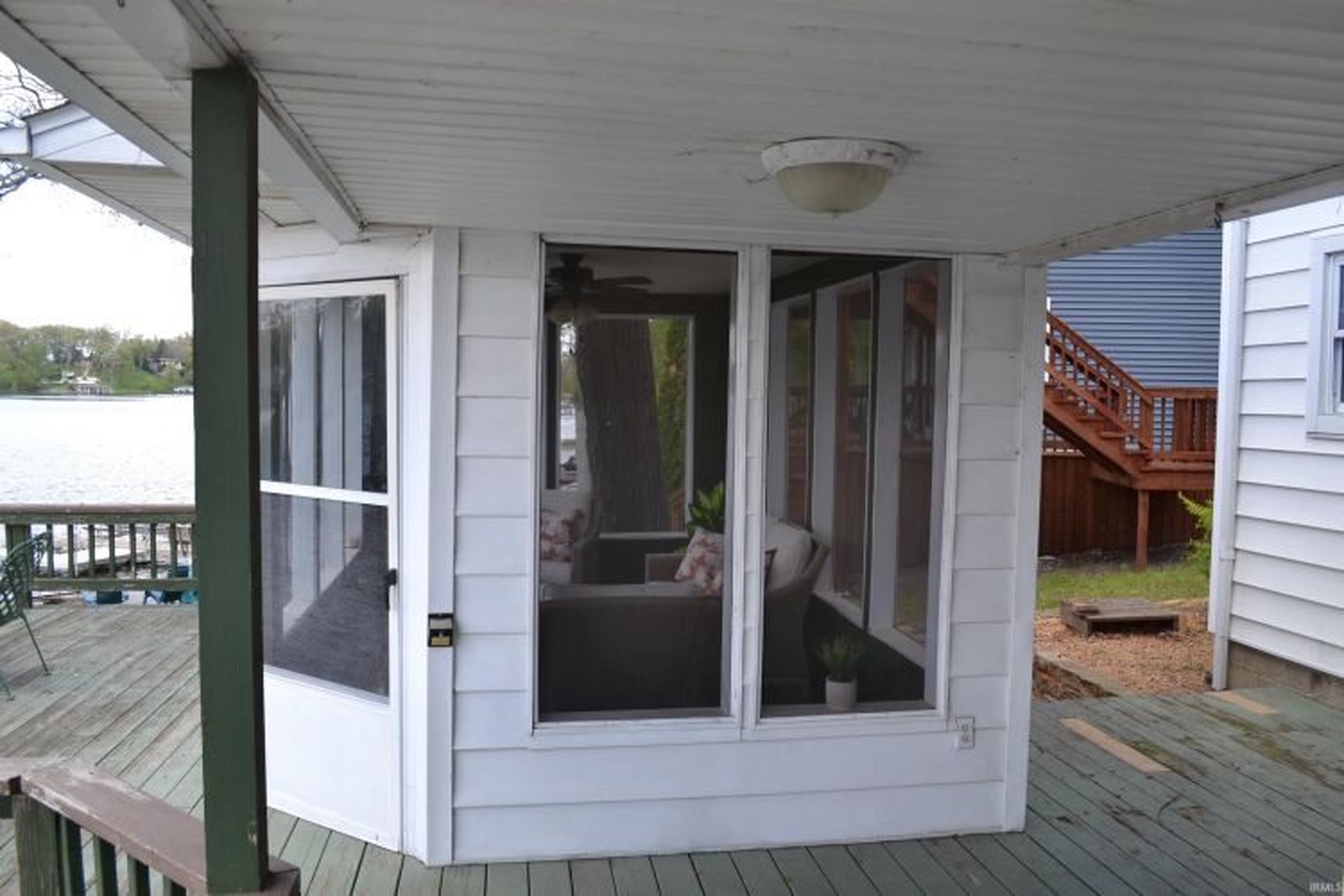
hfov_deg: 67.4
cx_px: 672
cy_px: 448
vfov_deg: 47.9
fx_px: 1008
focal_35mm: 27
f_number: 5.6
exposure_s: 1/125
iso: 125
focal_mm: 18
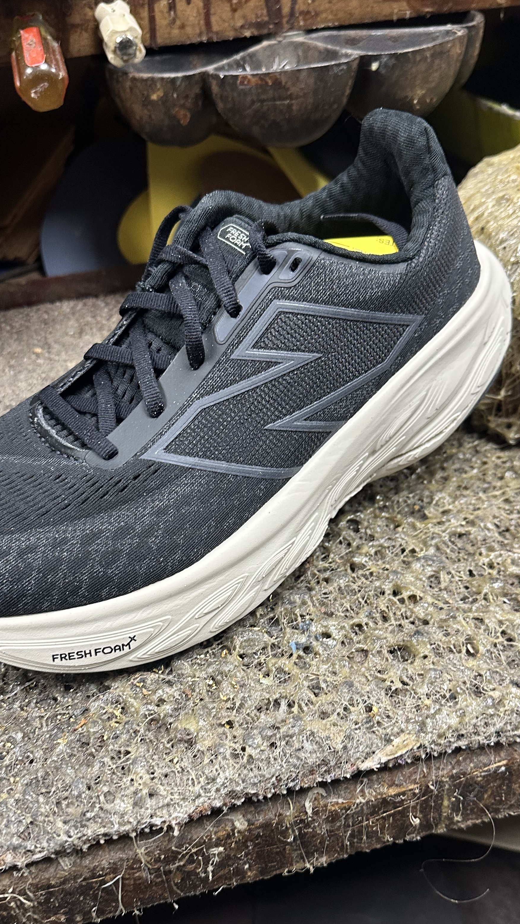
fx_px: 834
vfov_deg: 57.9
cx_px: 254
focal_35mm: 34
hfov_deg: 34.6
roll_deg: +3.3
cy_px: 519
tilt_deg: -37.9
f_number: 1.78
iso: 250
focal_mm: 6.86
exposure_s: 1/60
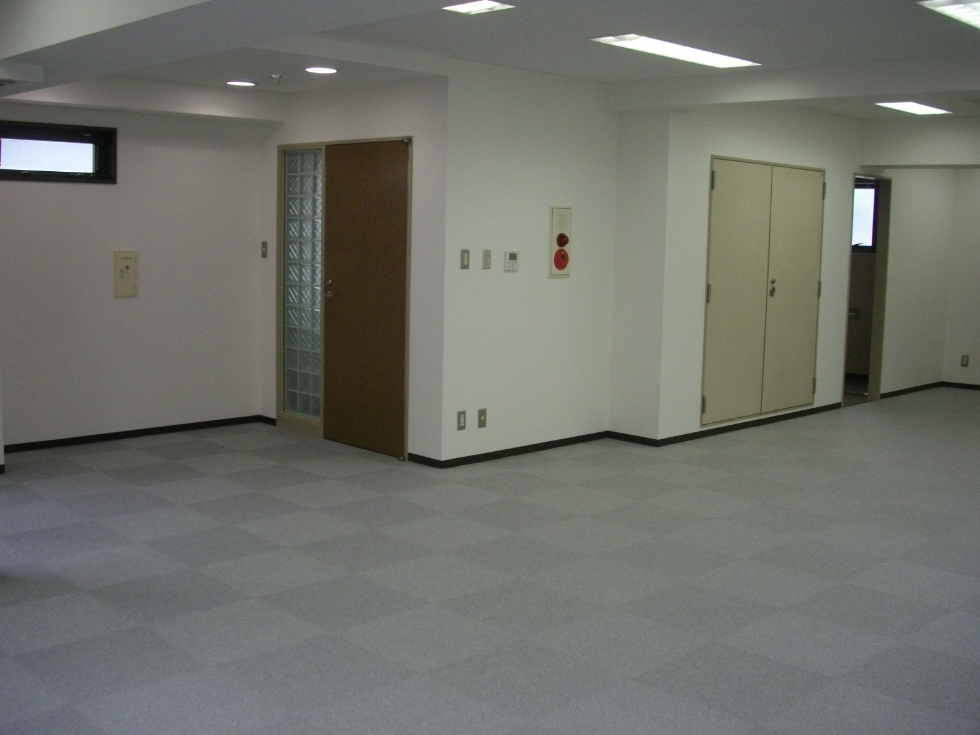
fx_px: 1076
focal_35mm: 38
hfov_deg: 49.0
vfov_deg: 37.7
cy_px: 361
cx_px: 496
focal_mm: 6.2
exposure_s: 1/125
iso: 200
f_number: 2.8
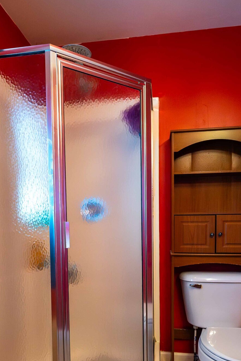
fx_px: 281
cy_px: 233
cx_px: 114
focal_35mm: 28
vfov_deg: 64.2
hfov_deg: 46.4
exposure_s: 1/250
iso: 4000
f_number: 4
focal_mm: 16
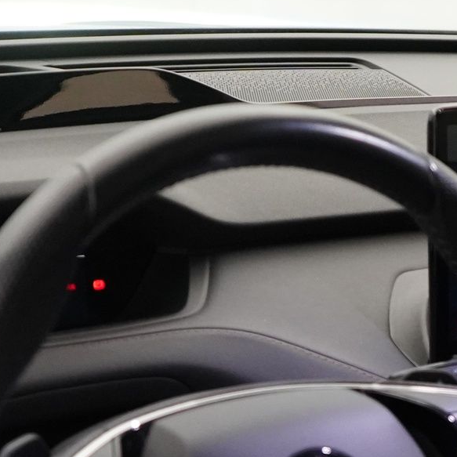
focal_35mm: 102
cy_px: 428
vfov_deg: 16.8
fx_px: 1524
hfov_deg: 16.4
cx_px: 542
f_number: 3.5
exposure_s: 1/160
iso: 5000
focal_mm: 28
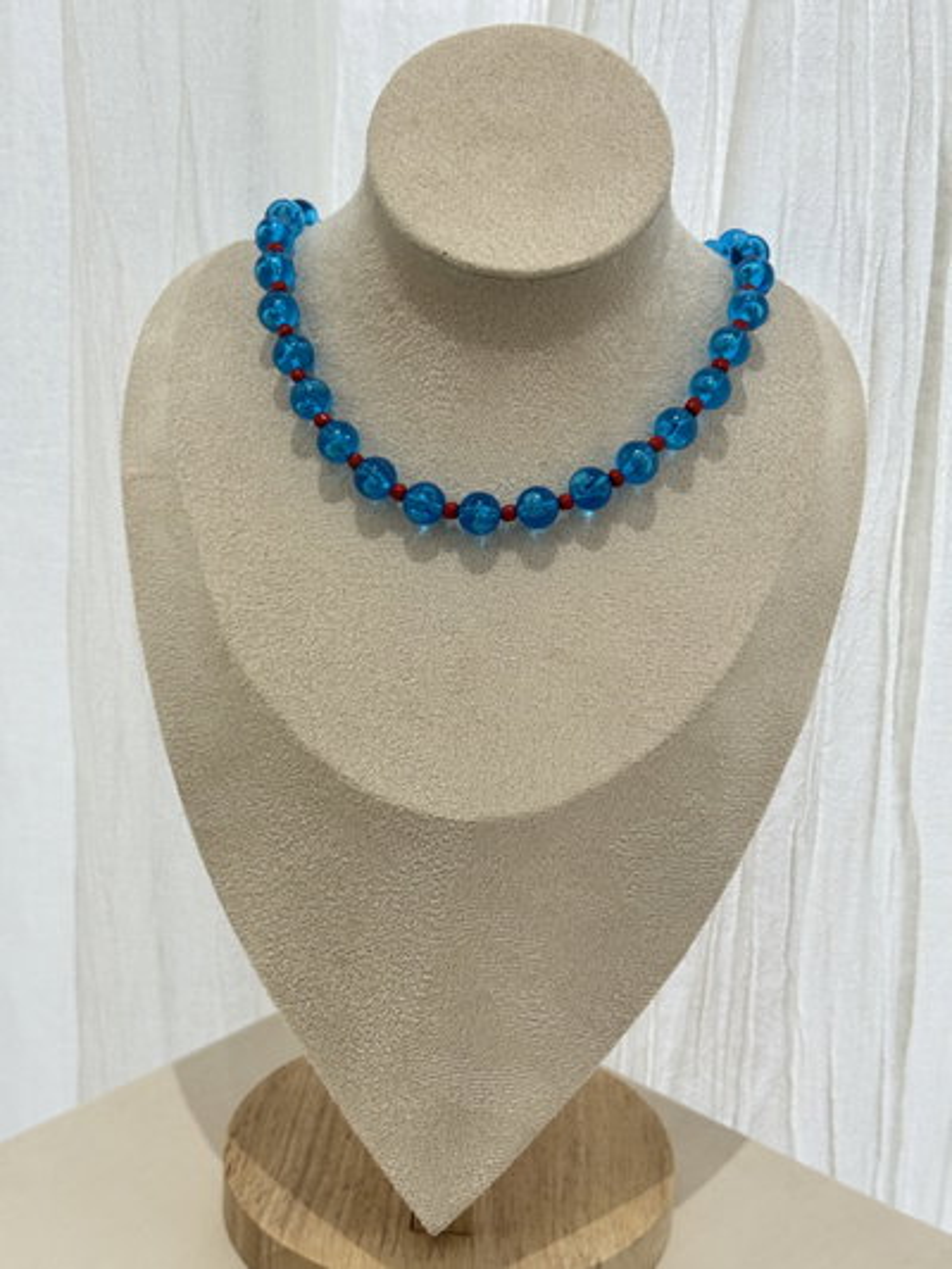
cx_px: 476
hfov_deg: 30.3
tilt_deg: -17.7
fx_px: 1759
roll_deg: -1.4
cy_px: 634
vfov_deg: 39.6
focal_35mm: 48
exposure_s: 1/50
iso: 64
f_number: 1.78
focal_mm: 6.76
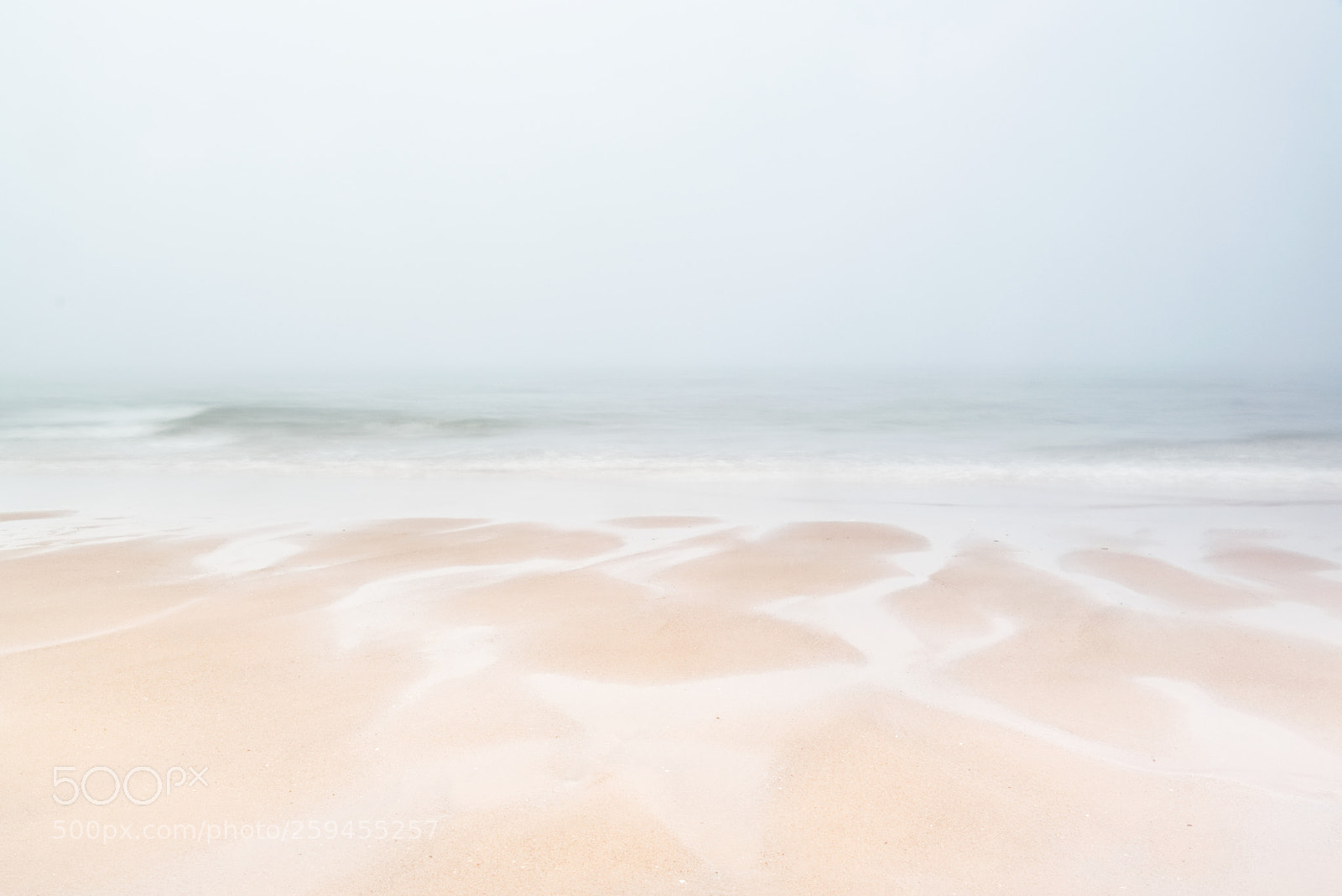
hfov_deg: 47.9
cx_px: 671
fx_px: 1510
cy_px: 448
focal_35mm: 40
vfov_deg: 33.0
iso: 100
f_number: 16
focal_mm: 27
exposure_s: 3
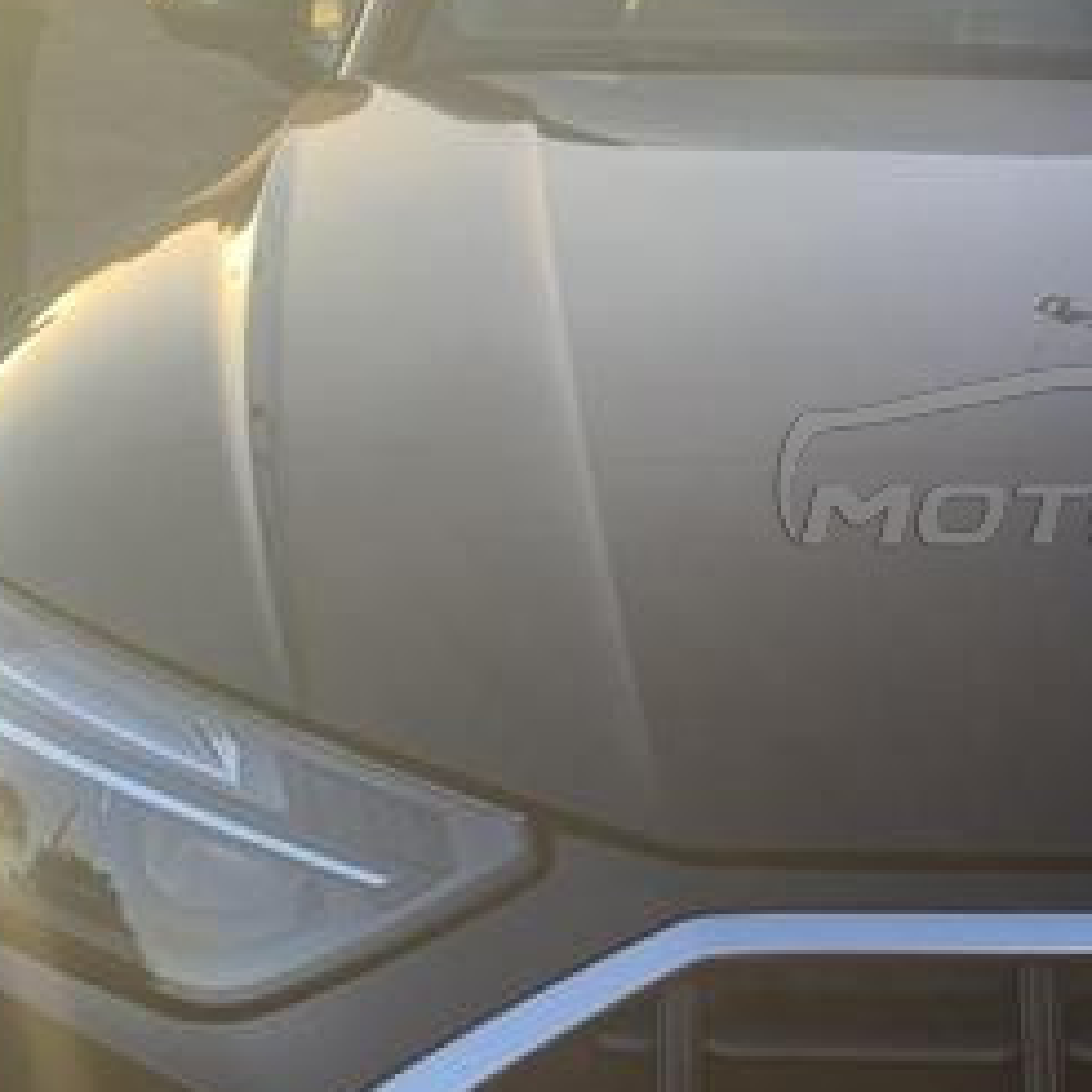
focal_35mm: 61
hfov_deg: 26.2
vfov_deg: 28.1
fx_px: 2177
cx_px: 1167
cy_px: 455
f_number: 1.8
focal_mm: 4.25
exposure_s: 1/363
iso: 25
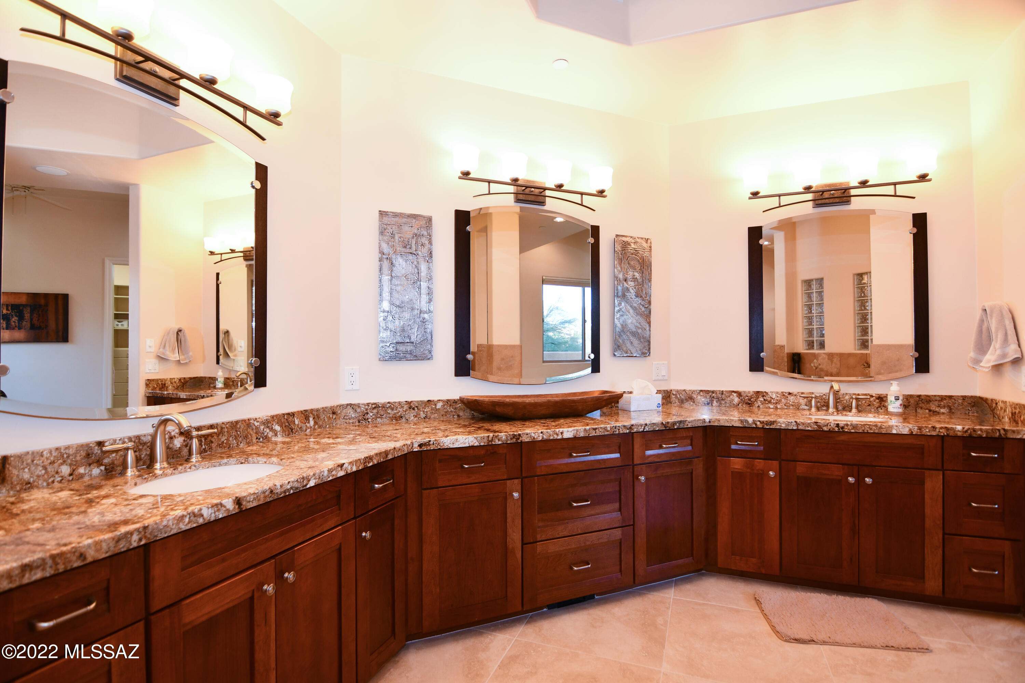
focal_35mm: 16
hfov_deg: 96.7
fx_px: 456
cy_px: 342
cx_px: 512
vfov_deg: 73.7
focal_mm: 11
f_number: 4
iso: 250
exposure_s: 1/60
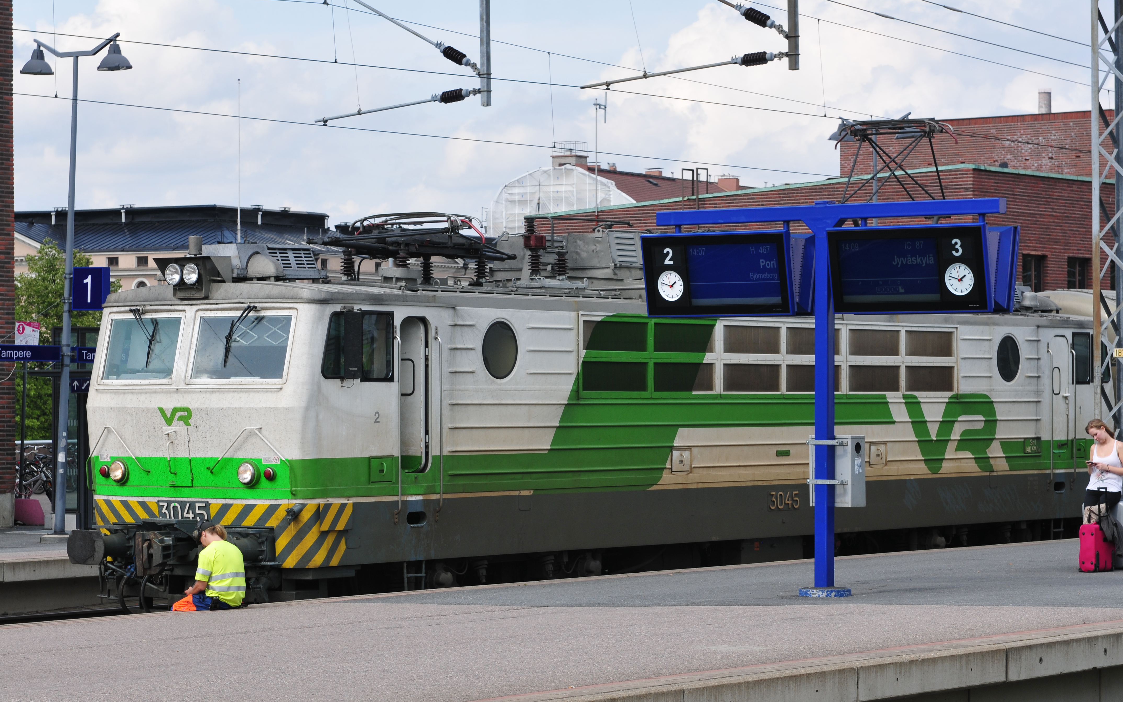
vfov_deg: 12.2
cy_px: 372
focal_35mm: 107
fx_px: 3275
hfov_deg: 19.5
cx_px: 562
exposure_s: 1/250
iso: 200
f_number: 9
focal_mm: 70
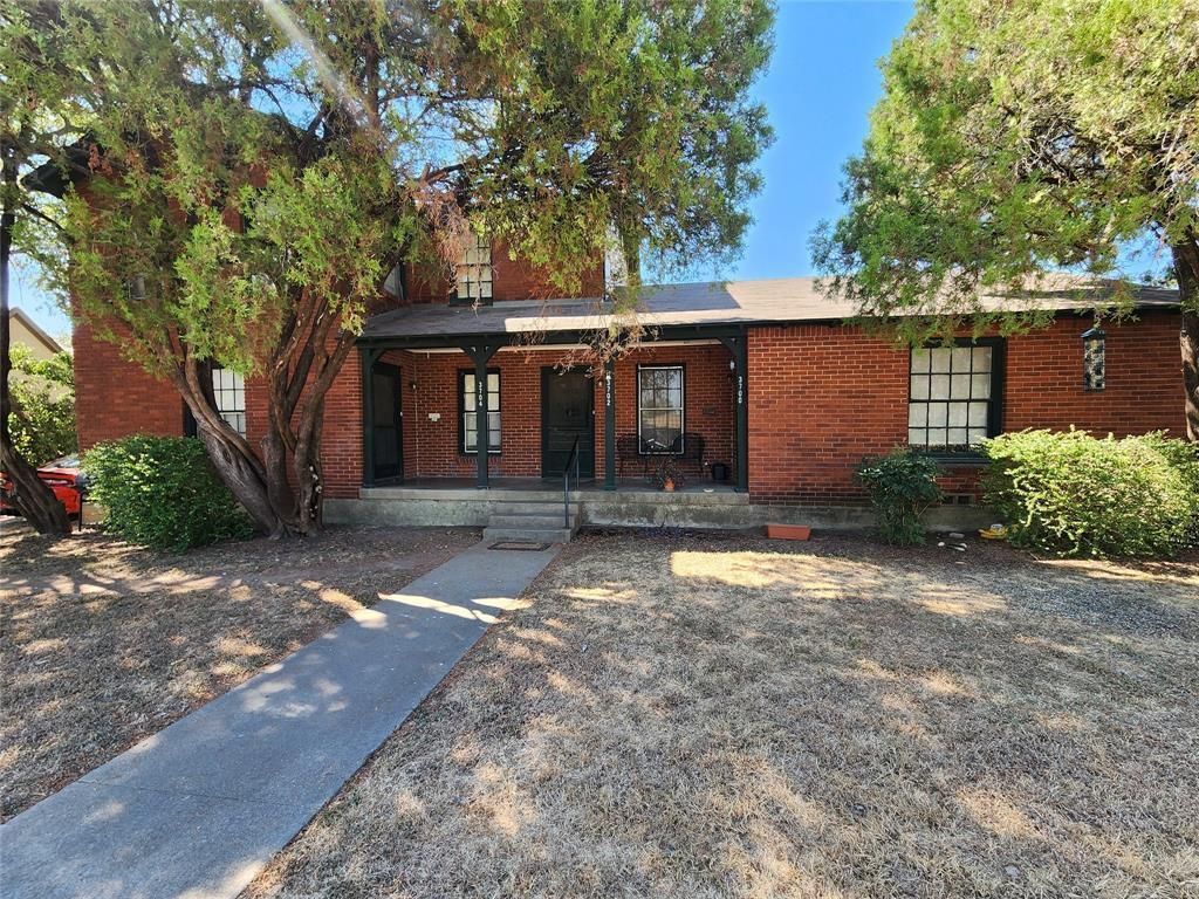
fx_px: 450
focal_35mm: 13
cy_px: 450
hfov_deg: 106.2
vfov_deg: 89.9
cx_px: 600
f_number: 2.2
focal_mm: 2.2
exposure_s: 1/213
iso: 50
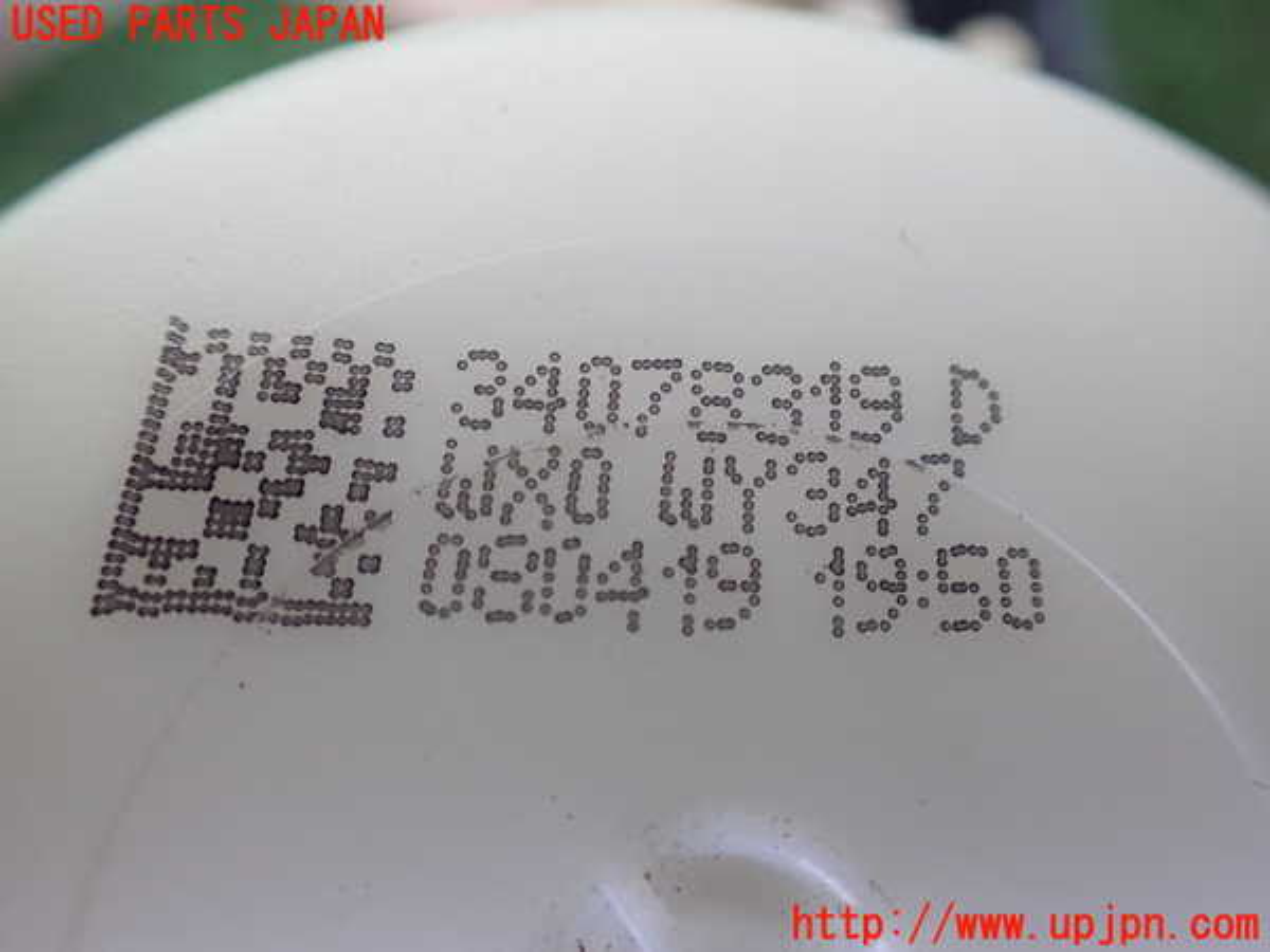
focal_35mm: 30
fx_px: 1101
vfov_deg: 46.8
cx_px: 635
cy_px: 476
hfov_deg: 60.0
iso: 800
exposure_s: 1/60
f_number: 2.3
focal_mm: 5.4
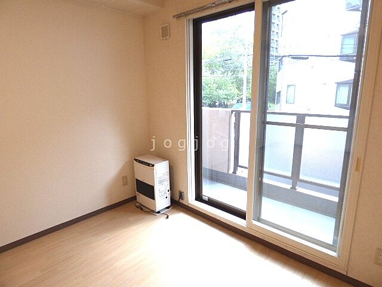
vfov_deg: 66.0
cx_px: 191
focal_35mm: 20
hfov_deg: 81.7
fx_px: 221
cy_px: 144
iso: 100
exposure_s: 1/60
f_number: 2.8
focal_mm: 3.58
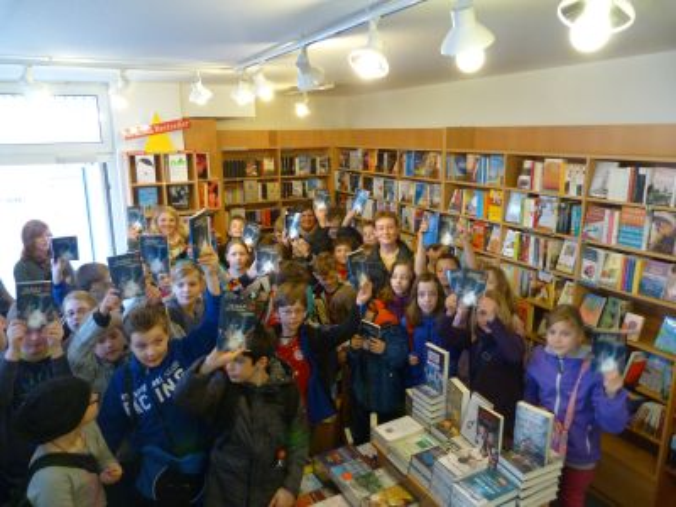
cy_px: 254
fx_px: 488
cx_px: 338
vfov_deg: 54.9
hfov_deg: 69.4
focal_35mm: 25
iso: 400
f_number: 2.8
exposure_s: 1/25
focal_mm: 4.5
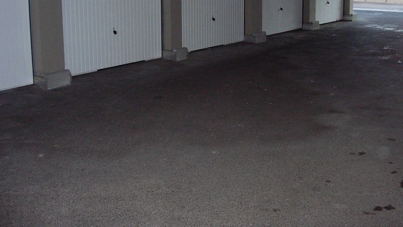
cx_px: 241
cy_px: 53
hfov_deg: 41.1
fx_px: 534
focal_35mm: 50
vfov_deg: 23.7
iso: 200
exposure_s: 1/161
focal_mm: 7.8
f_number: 2.8
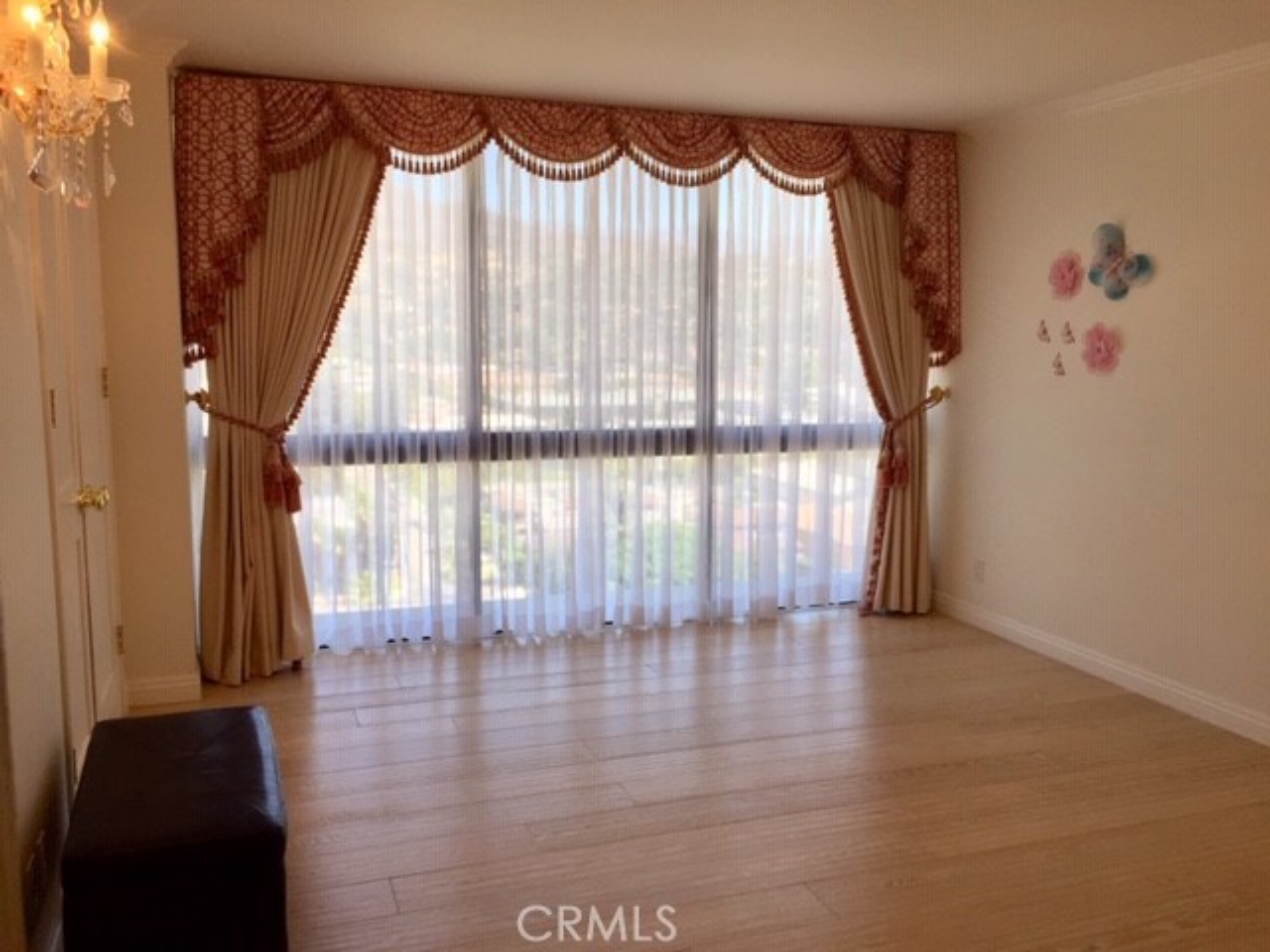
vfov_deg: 48.2
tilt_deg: -6.3
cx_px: 635
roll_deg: -1.0
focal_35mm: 29
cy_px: 476
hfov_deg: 61.7
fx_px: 1064
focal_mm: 4.15
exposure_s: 1/231
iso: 32
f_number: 2.2
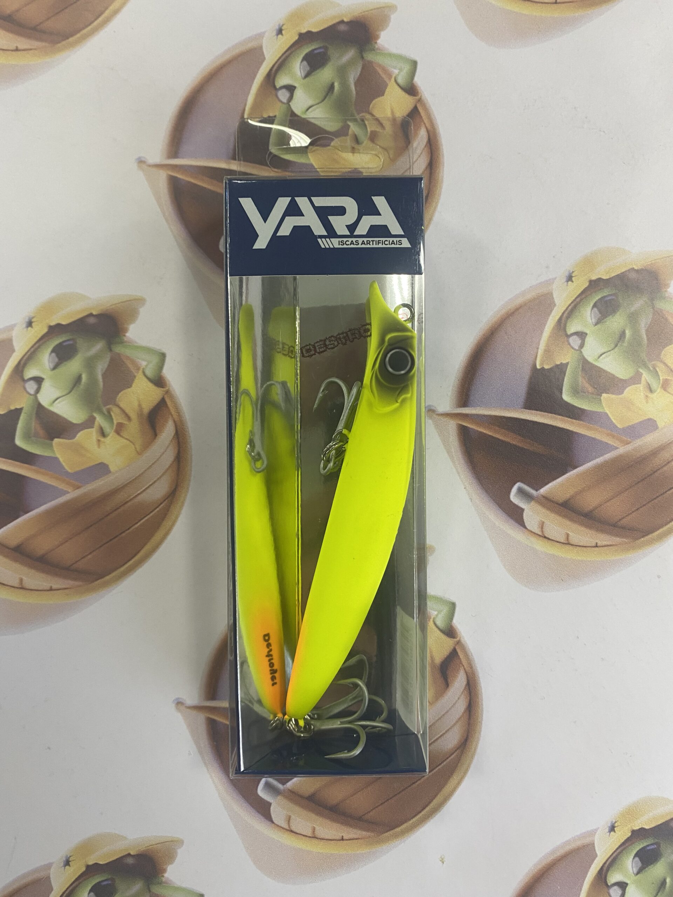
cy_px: 448
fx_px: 674
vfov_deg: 67.3
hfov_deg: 53.1
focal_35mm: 26
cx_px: 336
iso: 80
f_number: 1.8
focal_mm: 4.25
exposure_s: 1/60
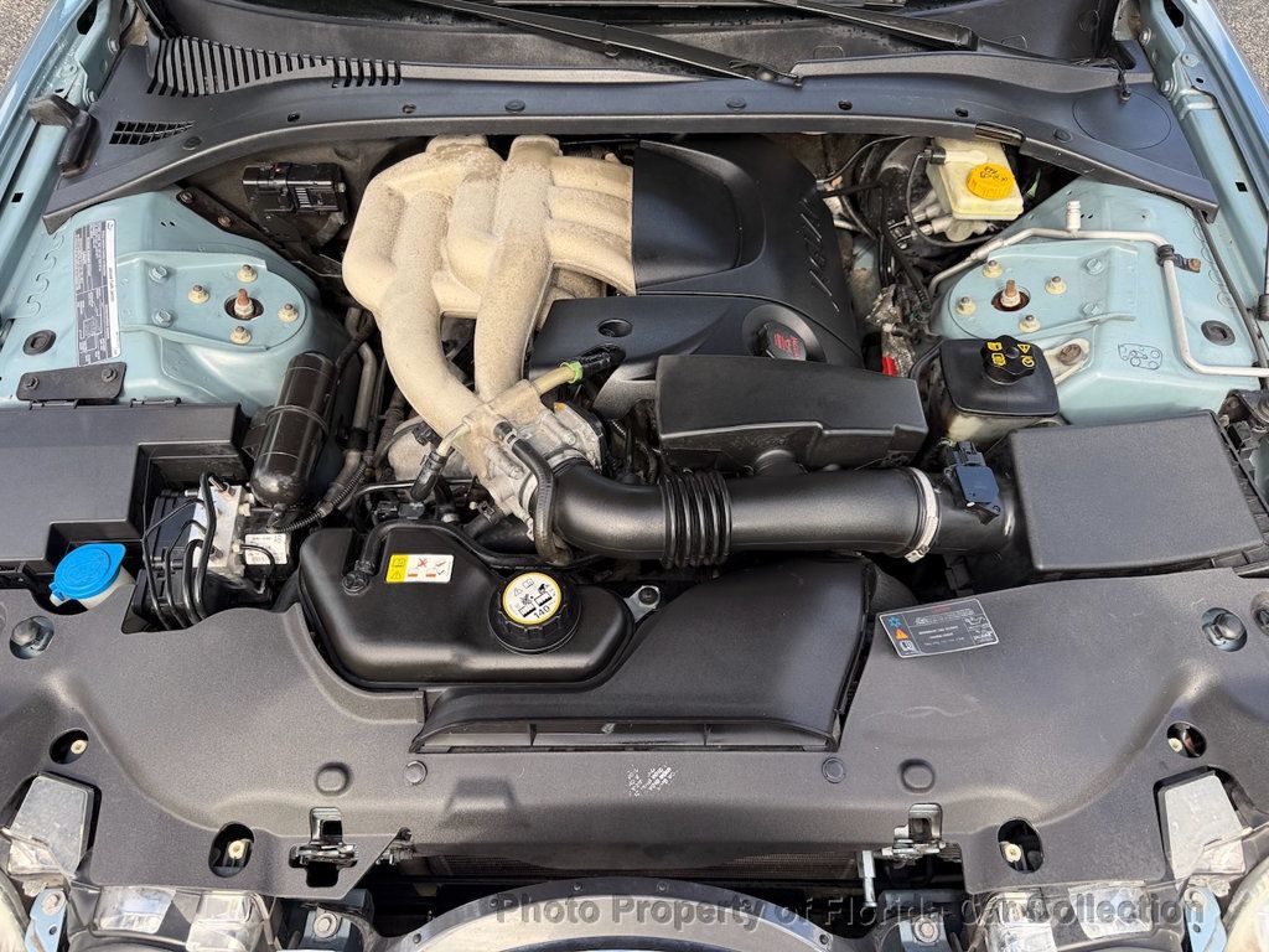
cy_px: 476
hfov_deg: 71.6
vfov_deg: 56.8
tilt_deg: -52.4
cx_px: 634
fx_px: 880
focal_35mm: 24
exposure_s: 1/433
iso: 80
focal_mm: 6.76
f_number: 1.78
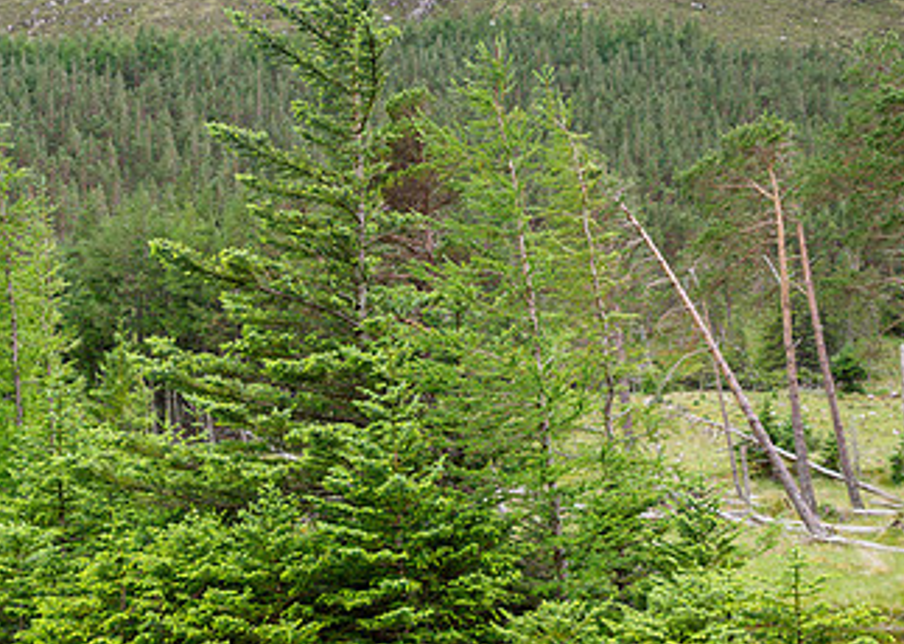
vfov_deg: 29.2
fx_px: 1231
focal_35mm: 48
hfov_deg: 40.1
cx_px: 347
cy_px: 413
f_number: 2.8
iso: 200
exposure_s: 1/200
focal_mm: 13
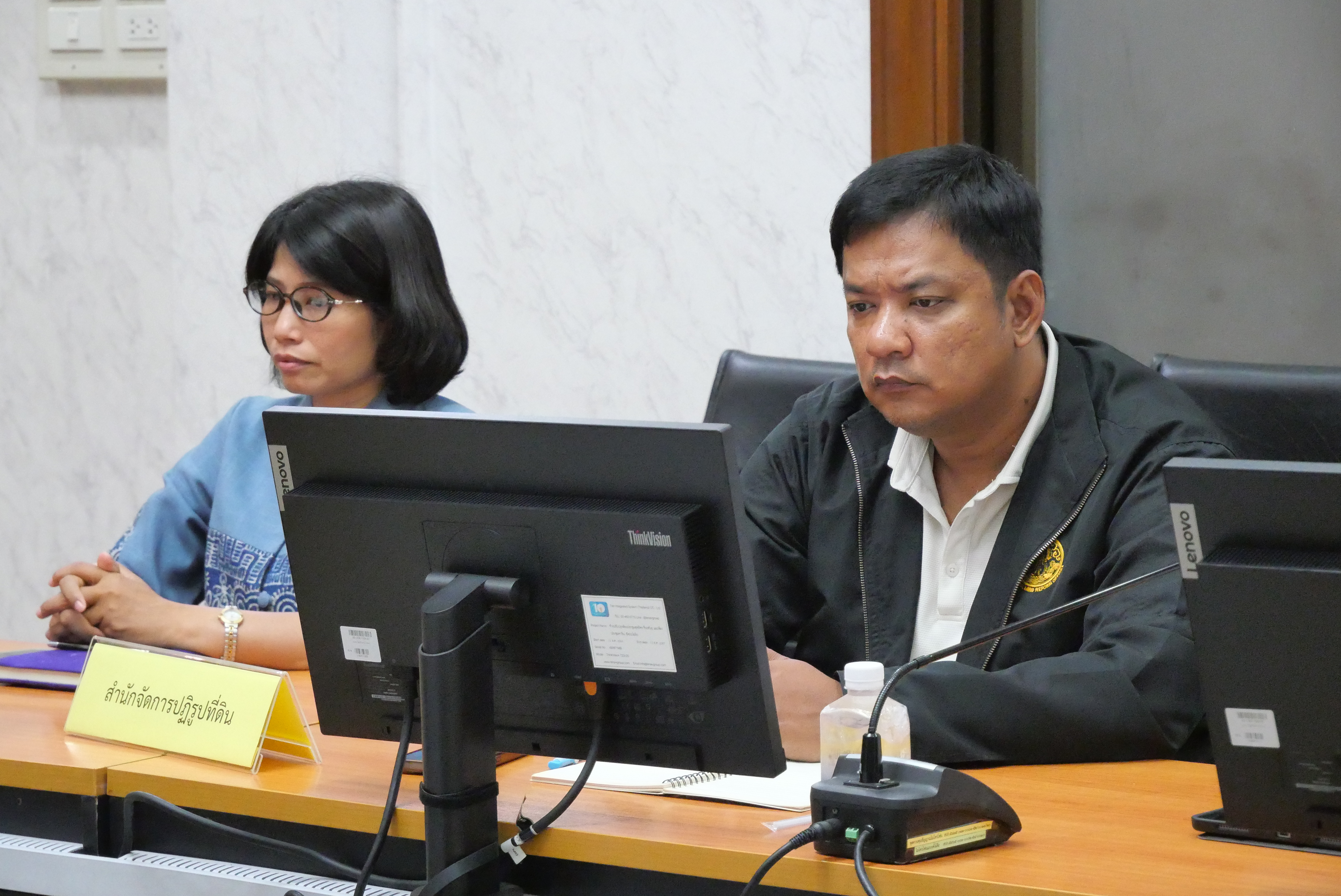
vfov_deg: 11.1
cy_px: 448
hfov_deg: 16.5
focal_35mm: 124
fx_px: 4622
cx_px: 670
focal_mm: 60
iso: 6400
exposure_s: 1/80
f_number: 5.6
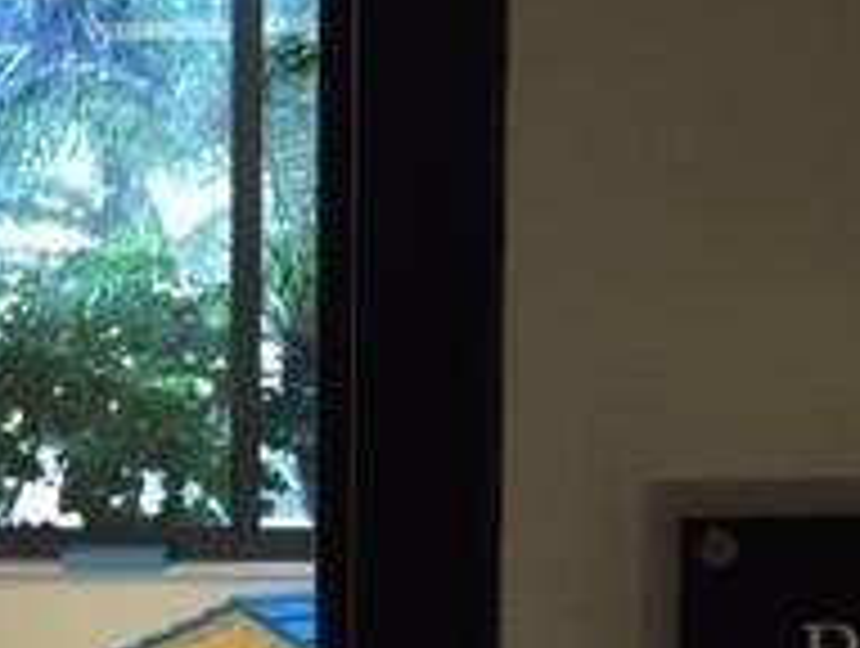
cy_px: 702
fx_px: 2414
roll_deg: +0.7
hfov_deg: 19.7
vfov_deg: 14.9
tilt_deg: -9.0
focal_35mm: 97
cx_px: 18
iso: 64
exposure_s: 1/30
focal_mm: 4.15
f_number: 2.2
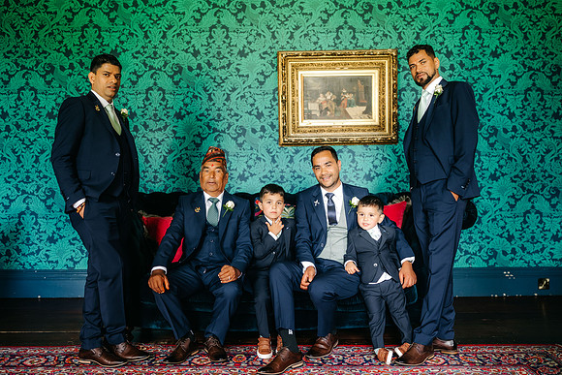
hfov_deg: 53.1
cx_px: 281
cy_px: 186
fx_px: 562
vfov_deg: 36.9
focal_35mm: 36
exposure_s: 1/125
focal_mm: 35
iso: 400
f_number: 2
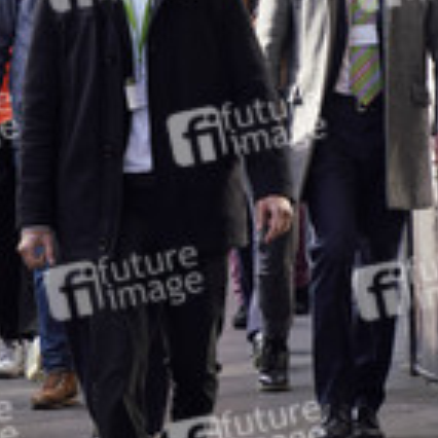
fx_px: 6442
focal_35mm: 450
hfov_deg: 3.9
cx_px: -143
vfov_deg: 3.9
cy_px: 52
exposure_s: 1/100
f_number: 5.6
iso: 100
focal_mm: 167
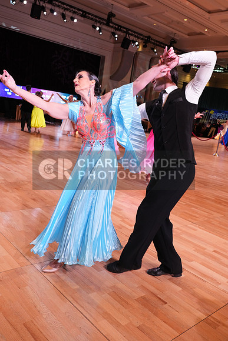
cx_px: 114
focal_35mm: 31
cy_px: 170
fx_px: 294
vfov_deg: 60.3
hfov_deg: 42.3
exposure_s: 1/250
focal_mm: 31
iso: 2000
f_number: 5.6
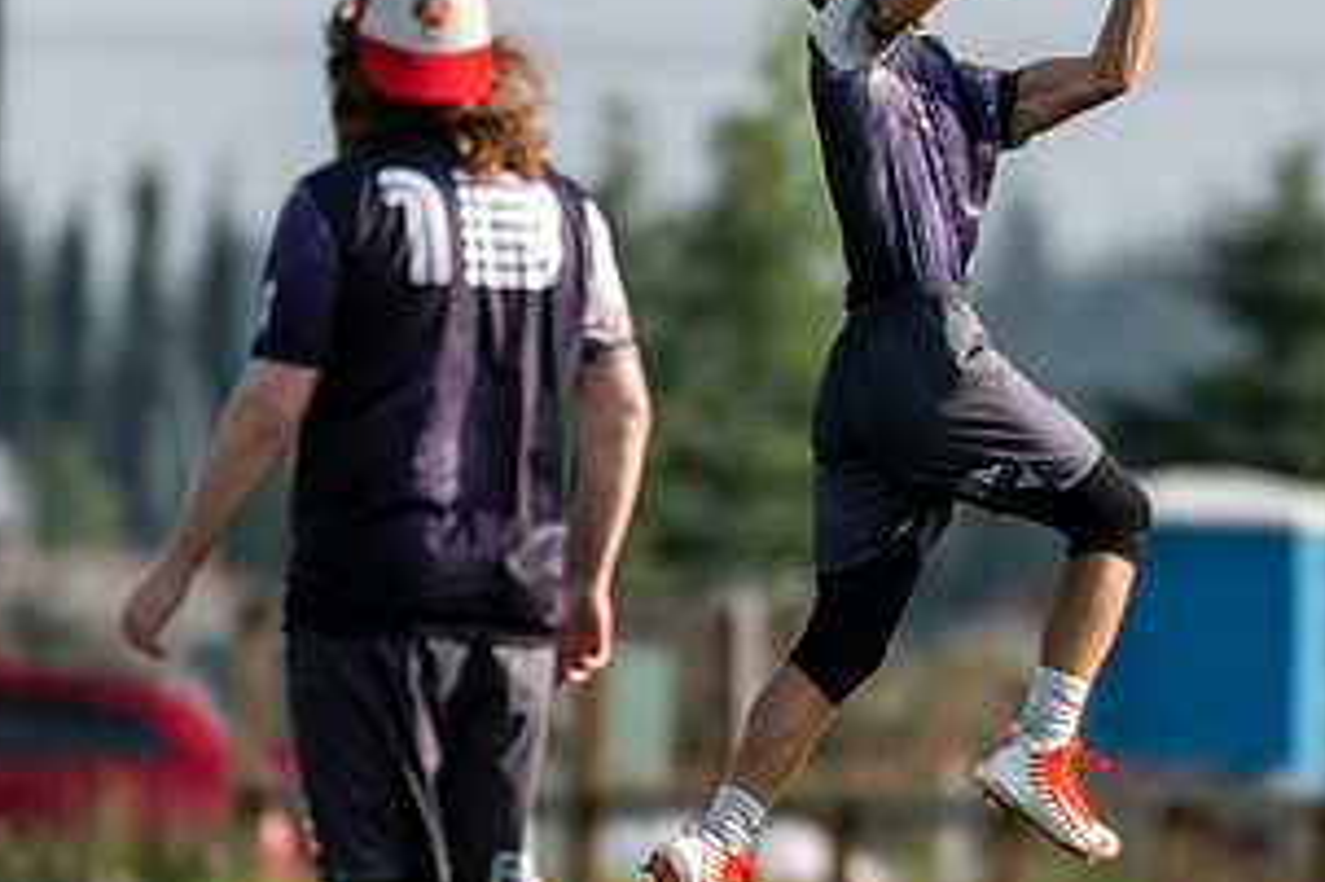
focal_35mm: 1641
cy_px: 425
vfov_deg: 0.8
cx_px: 1206
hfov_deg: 1.3
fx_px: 60362
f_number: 4
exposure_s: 1/1000
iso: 125
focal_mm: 400
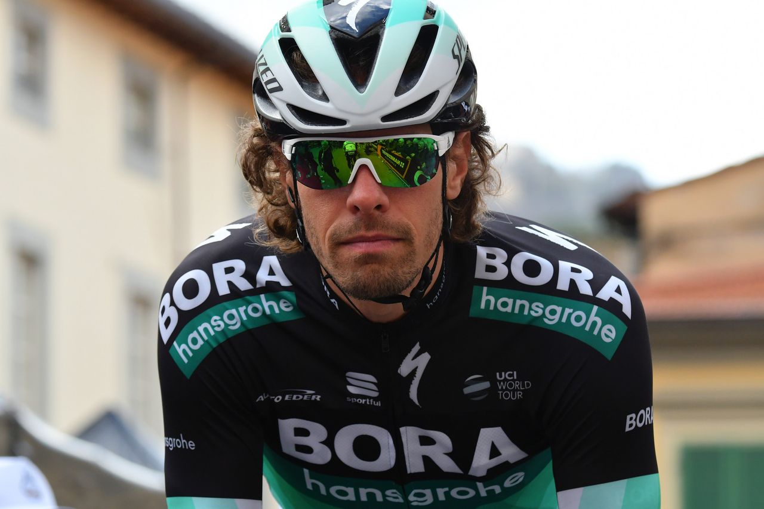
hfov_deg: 8.6
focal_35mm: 240
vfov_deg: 5.7
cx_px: 382
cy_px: 254
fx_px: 5092
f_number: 8
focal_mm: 160
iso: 1250
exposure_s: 1/1000
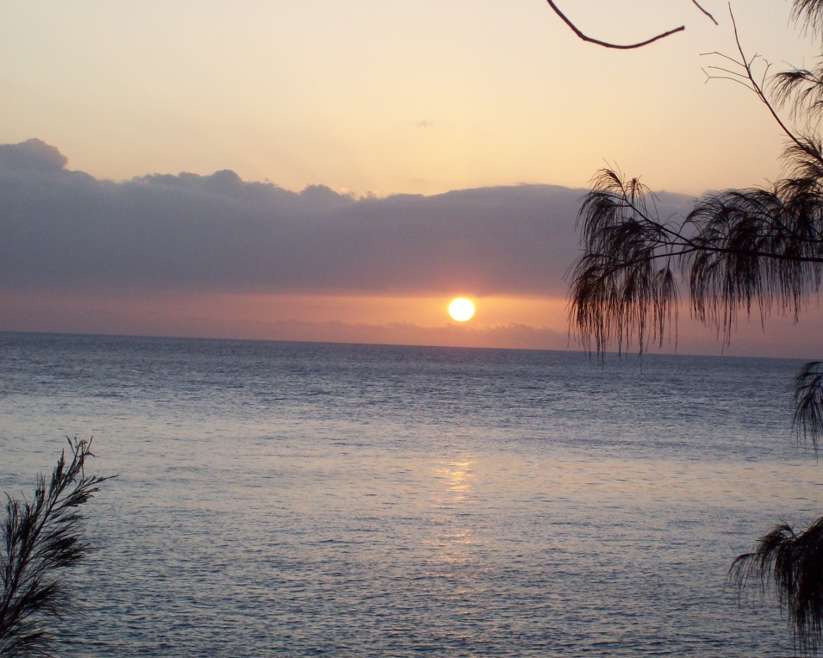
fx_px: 2752
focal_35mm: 113
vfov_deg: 13.6
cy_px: 329
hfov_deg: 17.0
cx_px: 435
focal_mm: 18
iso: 80
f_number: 4.8
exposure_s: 1/183
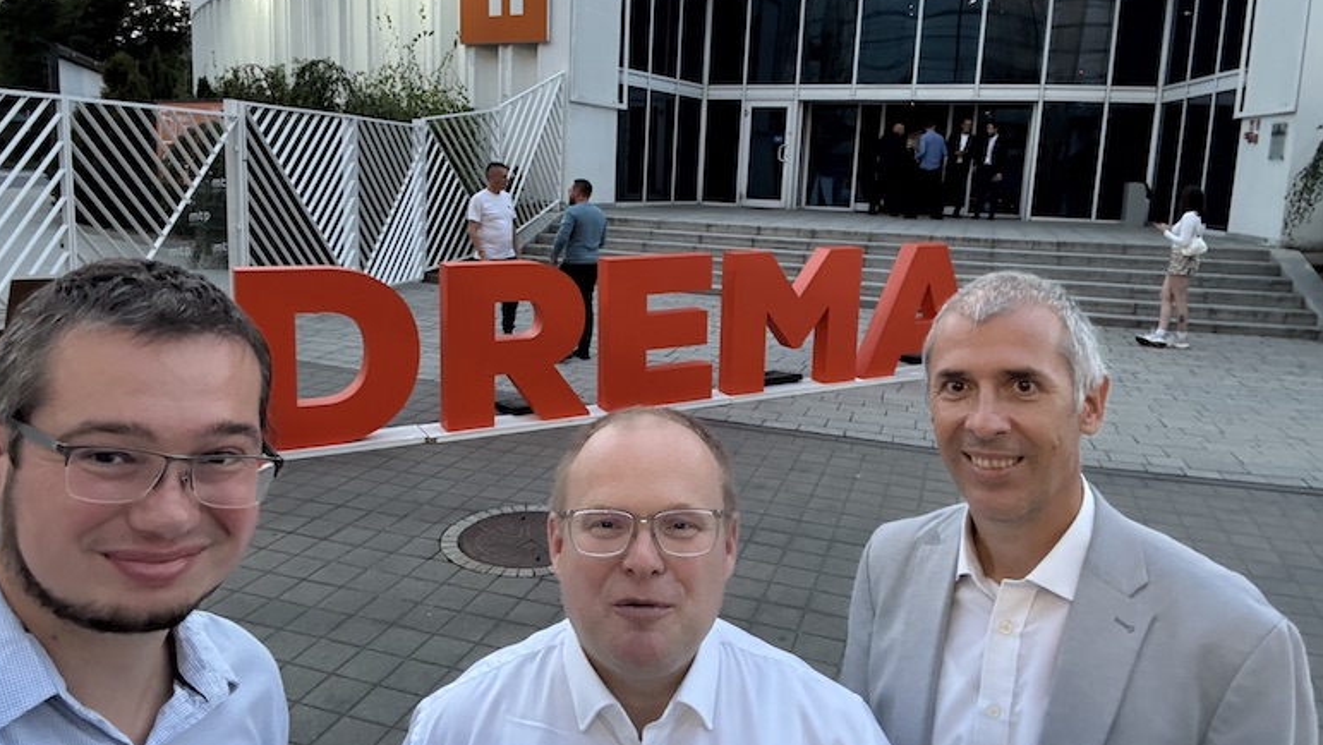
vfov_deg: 44.3
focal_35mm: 26
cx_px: 640
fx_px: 912
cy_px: 311
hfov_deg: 71.9
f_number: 1.9
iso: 400
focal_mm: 2.69
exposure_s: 1/25
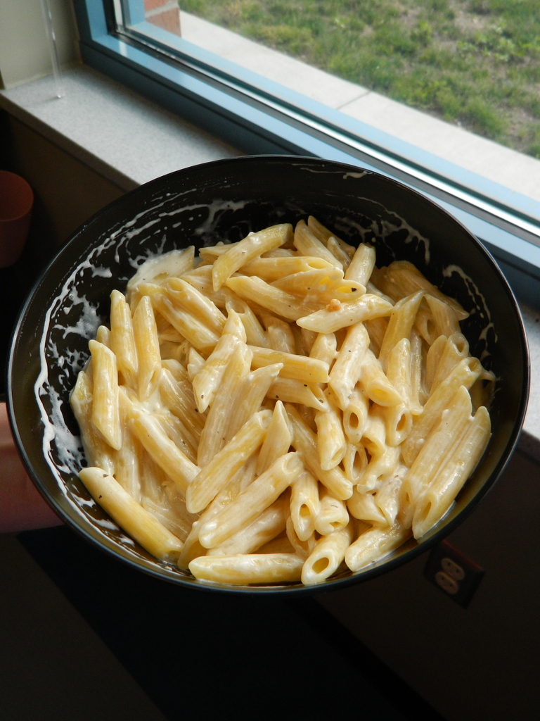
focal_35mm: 31
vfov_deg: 58.4
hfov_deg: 45.4
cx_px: 270
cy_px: 360
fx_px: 645
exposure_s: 1/320
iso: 140
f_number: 3.2
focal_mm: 5.6
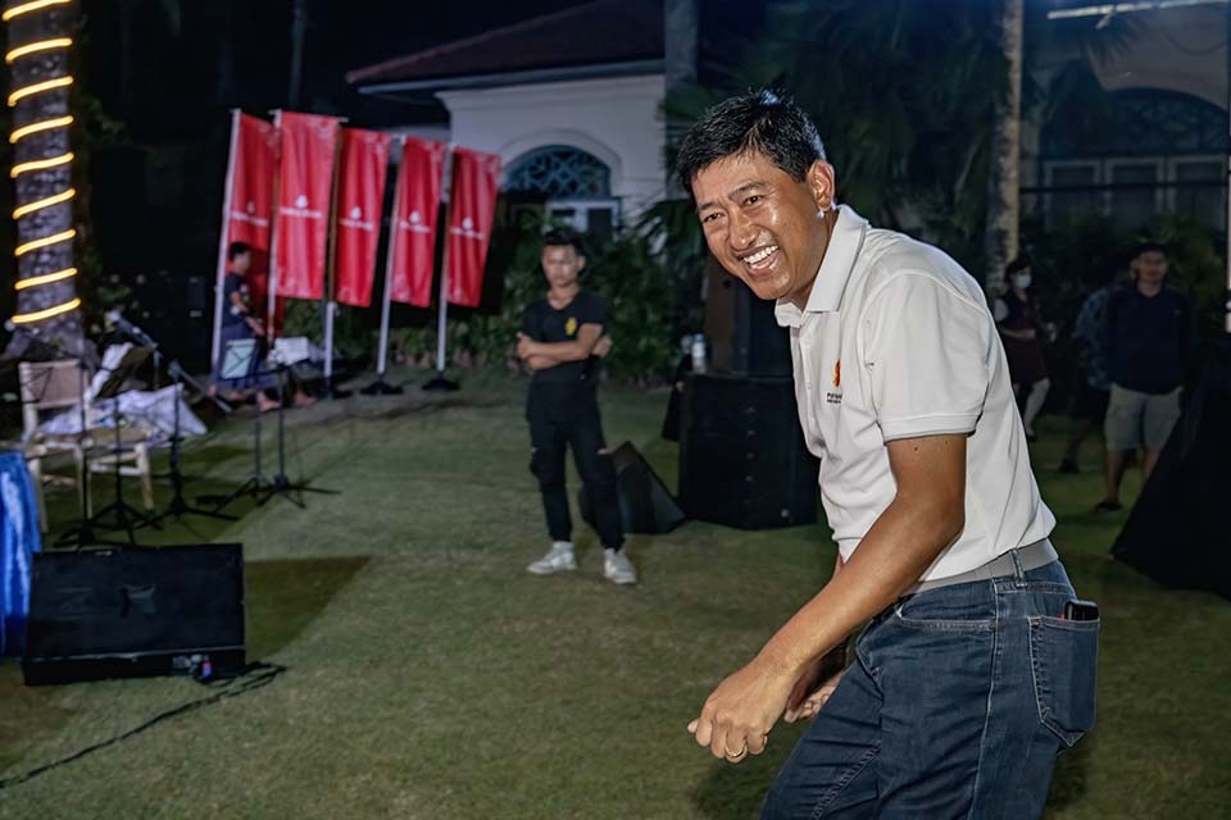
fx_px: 1163
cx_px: 616
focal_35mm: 34
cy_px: 410
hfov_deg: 55.8
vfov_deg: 38.9
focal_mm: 34
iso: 400
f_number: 4.5
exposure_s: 1/200
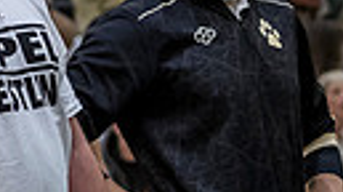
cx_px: 32
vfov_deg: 2.7
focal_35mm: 442
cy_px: 121
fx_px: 4013
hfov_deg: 4.9
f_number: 1.8
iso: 1600
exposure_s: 1/1000
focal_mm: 45
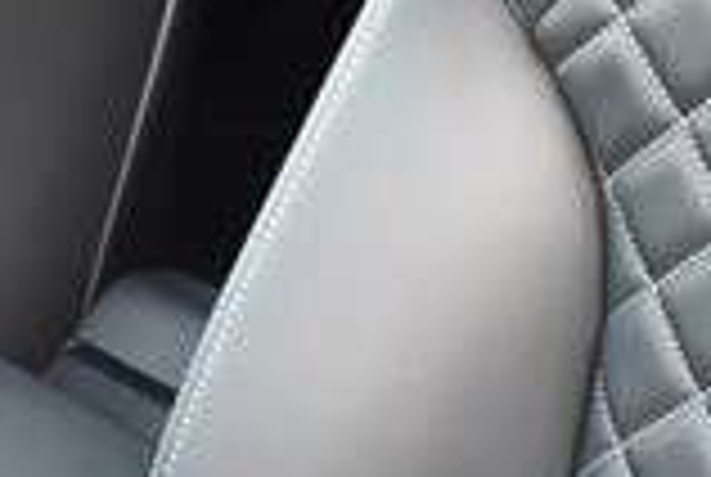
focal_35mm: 175
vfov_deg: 7.7
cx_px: -256
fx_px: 3463
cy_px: 774
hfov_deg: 11.4
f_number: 4
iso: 450
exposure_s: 1/60
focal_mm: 18
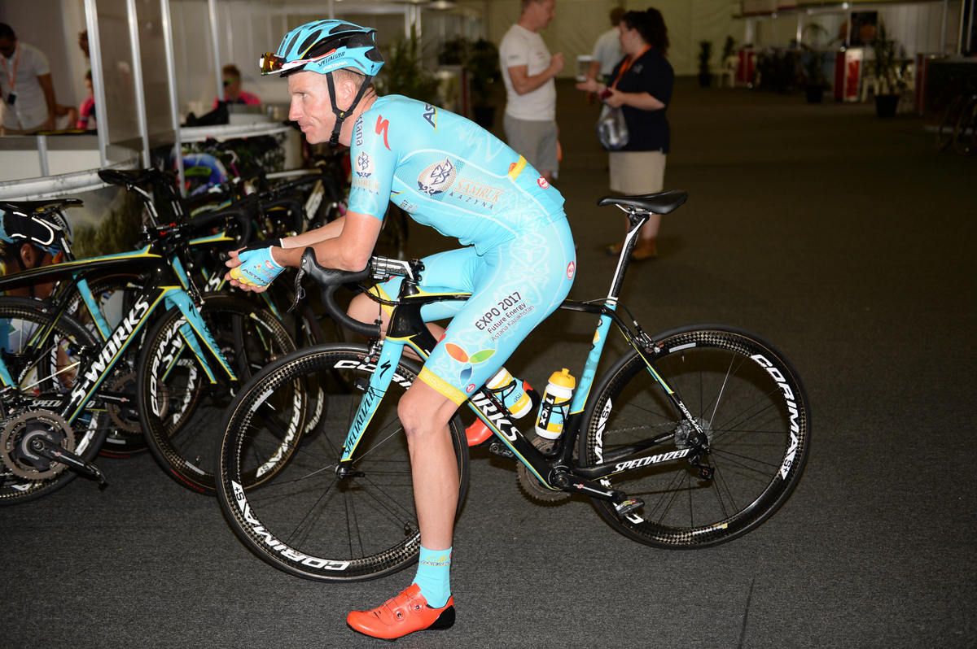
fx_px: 1302
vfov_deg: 28.0
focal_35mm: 48
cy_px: 324
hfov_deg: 41.1
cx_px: 488
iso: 200
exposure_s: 1/250
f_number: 2.8
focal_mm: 48
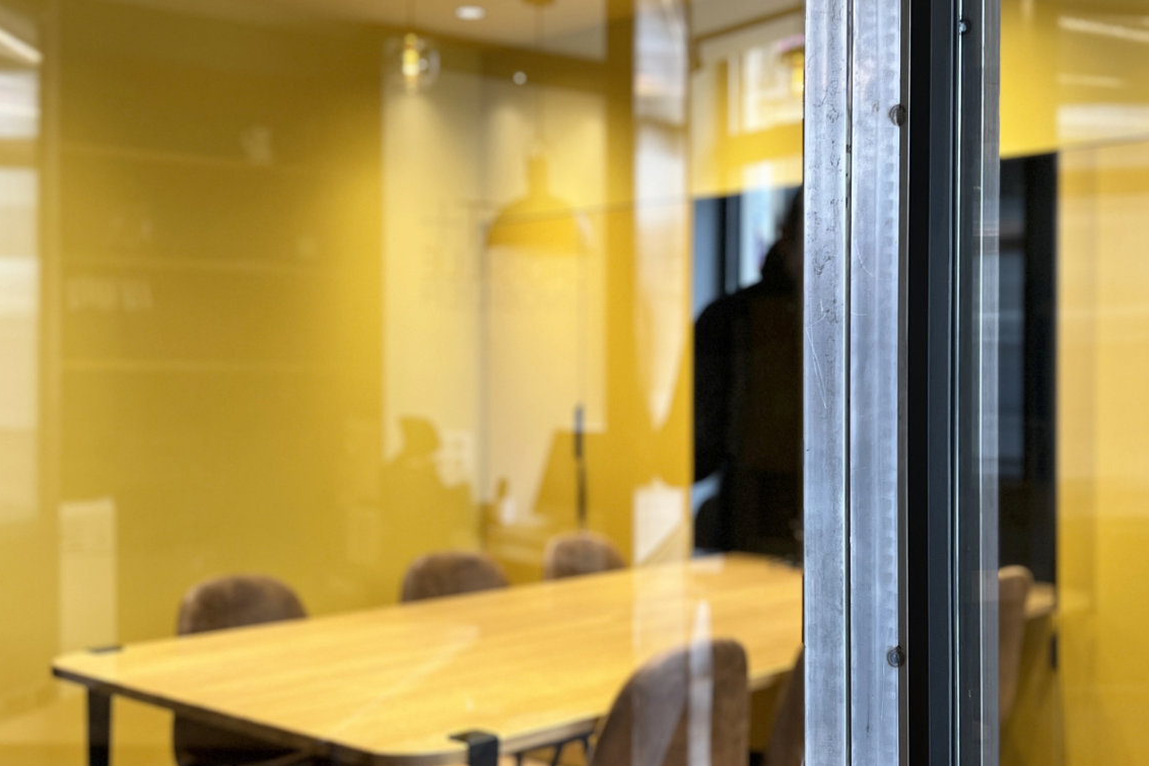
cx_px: 697
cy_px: 409
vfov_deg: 31.2
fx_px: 1372
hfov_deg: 45.1
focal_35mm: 43
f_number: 1.5
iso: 100
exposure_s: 1/50
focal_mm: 5.7
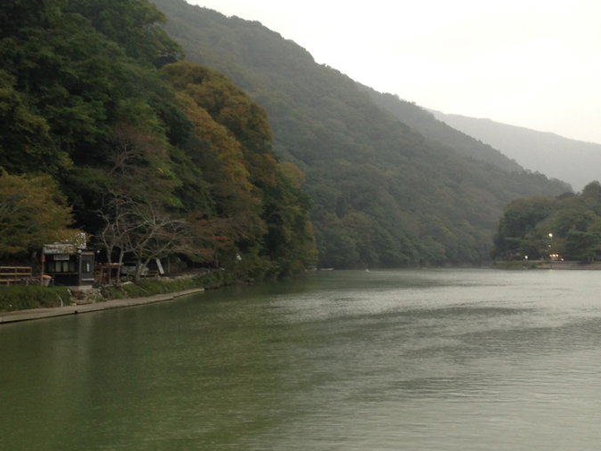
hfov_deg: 32.5
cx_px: 392
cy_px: 237
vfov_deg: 24.8
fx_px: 1024
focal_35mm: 59
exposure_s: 1/20
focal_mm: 4.12
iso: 64
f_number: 2.4
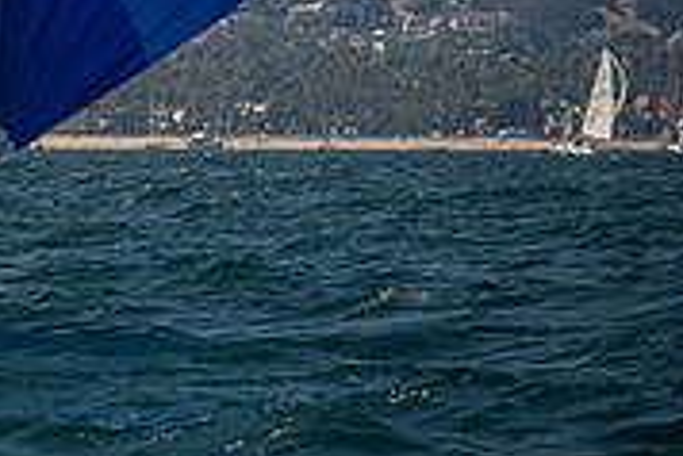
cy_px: -259
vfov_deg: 1.8
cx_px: -368
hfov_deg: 2.7
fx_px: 14601
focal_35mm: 769
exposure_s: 1/2000
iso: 400
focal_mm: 230
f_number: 8
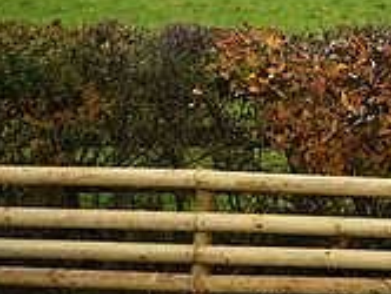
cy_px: -28
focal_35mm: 621
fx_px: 7025
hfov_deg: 3.2
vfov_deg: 2.4
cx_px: 669
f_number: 5
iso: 720
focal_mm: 185
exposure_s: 1/1000
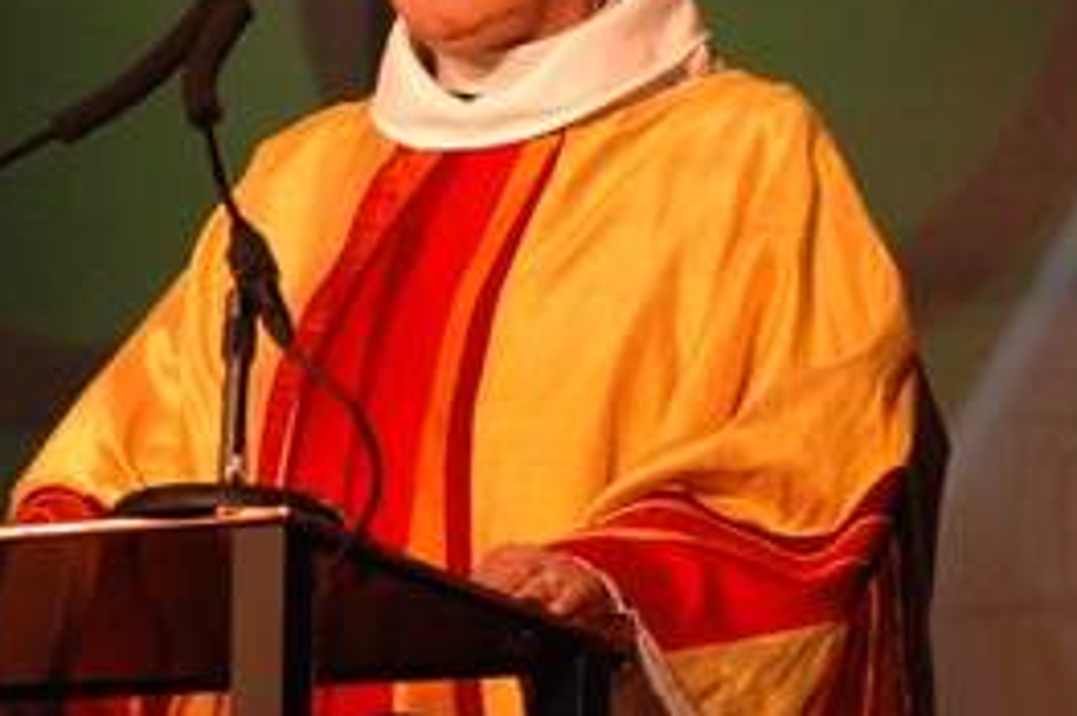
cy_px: 160
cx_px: 606
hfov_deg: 4.2
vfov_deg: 2.8
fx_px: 14716
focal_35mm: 492
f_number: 5.6
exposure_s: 1/30
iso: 800
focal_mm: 135
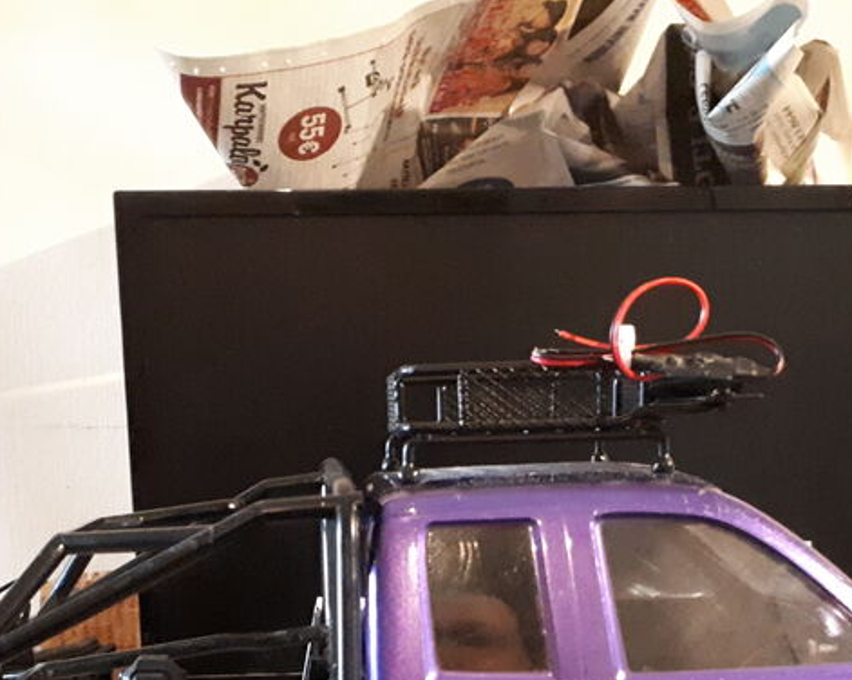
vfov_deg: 25.8
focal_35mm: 56
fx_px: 1411
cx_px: 421
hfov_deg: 33.6
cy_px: 675
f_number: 1.9
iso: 1000
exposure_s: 1/17
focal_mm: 3.6
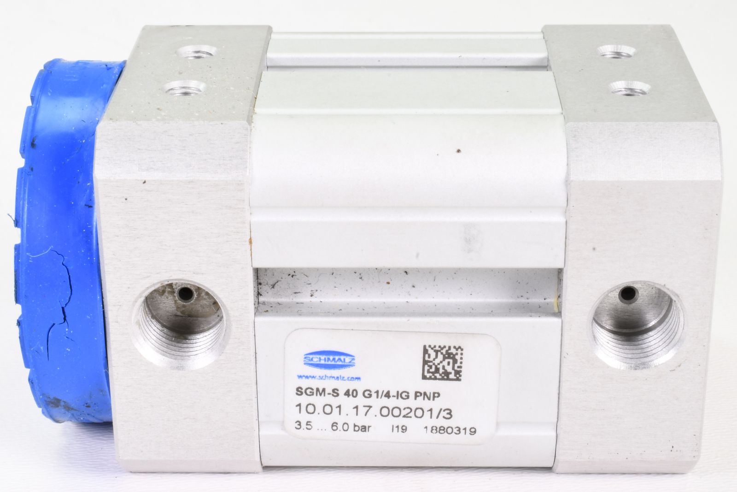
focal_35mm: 84
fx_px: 1720
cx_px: 368
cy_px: 246
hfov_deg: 24.2
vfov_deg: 16.3
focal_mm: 42
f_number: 32
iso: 250
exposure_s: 1/5
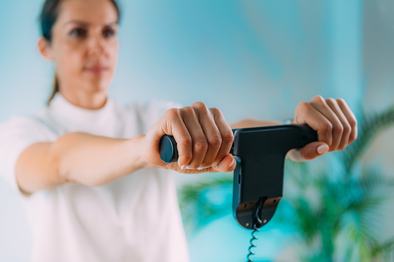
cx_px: 197
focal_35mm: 58
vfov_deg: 23.4
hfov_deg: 34.5
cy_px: 131
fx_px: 635
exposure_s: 1/160
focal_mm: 58
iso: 160
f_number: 3.2
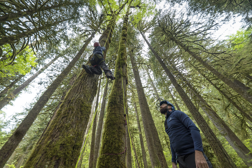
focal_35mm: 12
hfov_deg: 112.6
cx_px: 126
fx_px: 84
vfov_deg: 90.1
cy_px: 84
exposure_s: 1/200
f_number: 4
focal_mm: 12
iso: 800
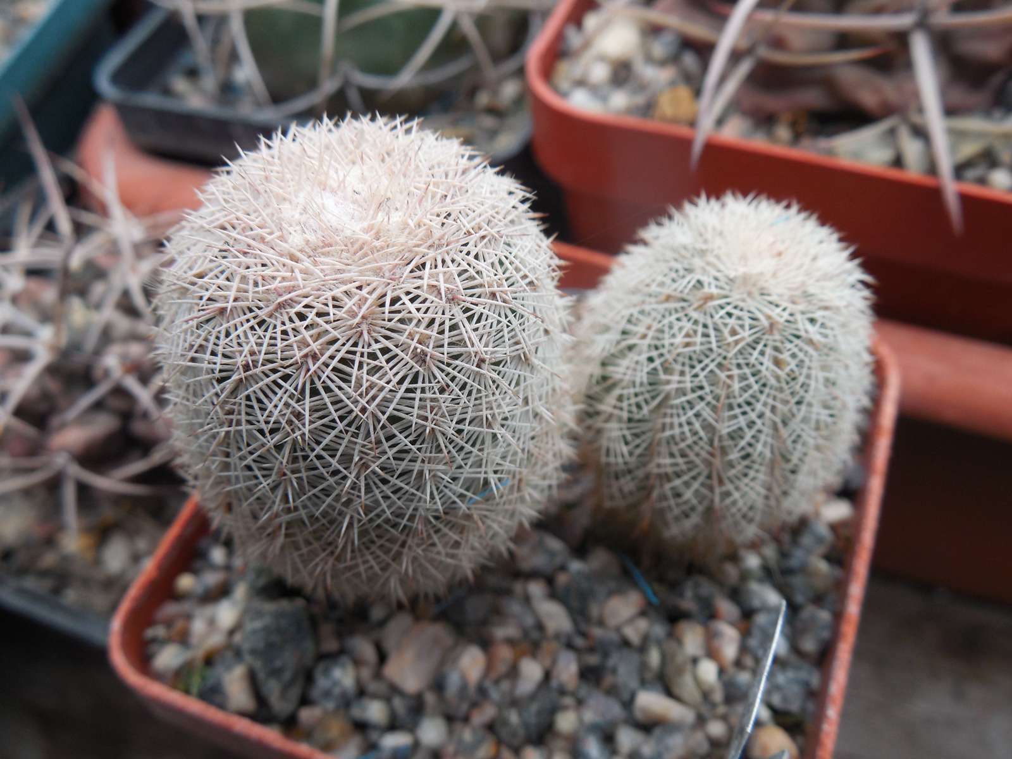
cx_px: 506
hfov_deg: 58.4
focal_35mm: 31
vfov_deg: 45.4
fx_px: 906
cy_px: 380
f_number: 3.6
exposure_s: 1/30
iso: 125
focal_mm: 5.6
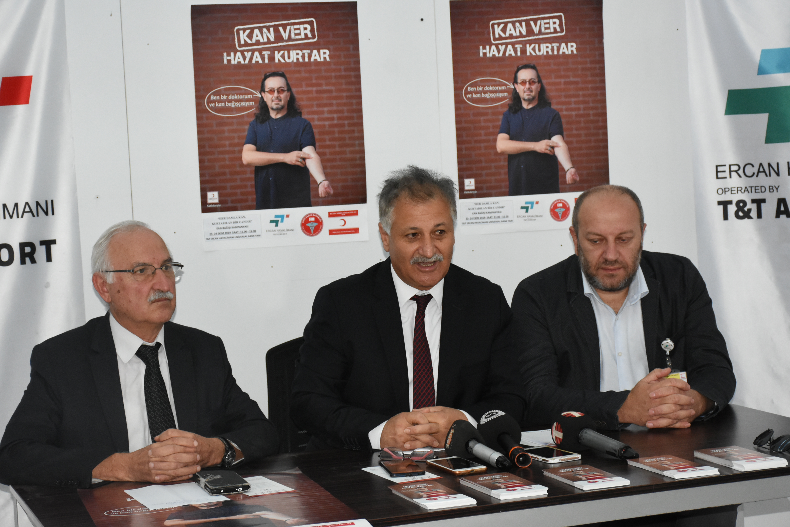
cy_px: 264
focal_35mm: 78
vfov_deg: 17.5
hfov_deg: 26.0
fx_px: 1712
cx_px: 395
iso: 2500
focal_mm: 52
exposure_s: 1/100
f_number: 5.6
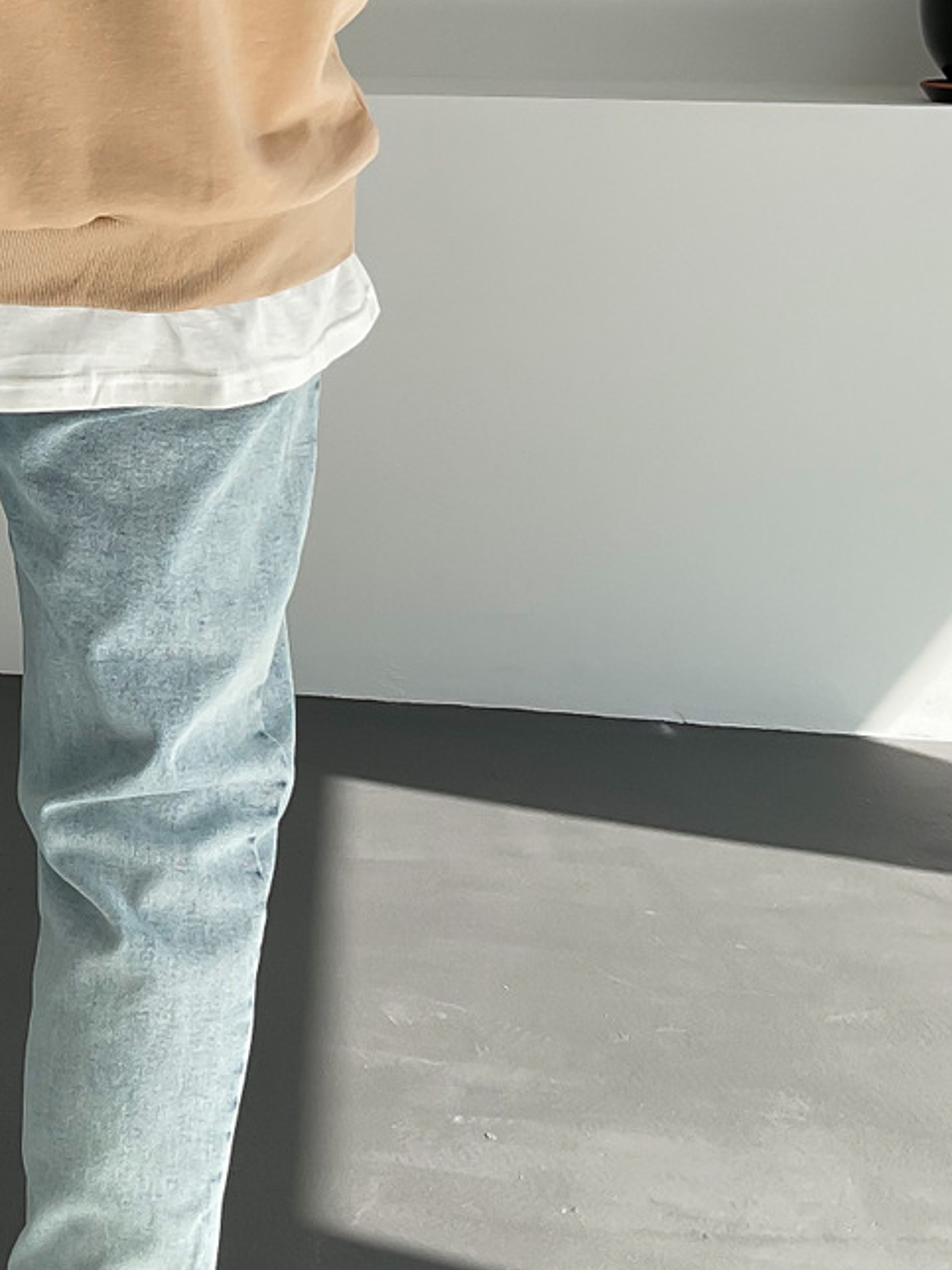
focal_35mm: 72
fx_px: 2640
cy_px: 304
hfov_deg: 19.6
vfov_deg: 26.7
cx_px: -77
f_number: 1.8
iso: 16
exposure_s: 1/390
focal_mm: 3
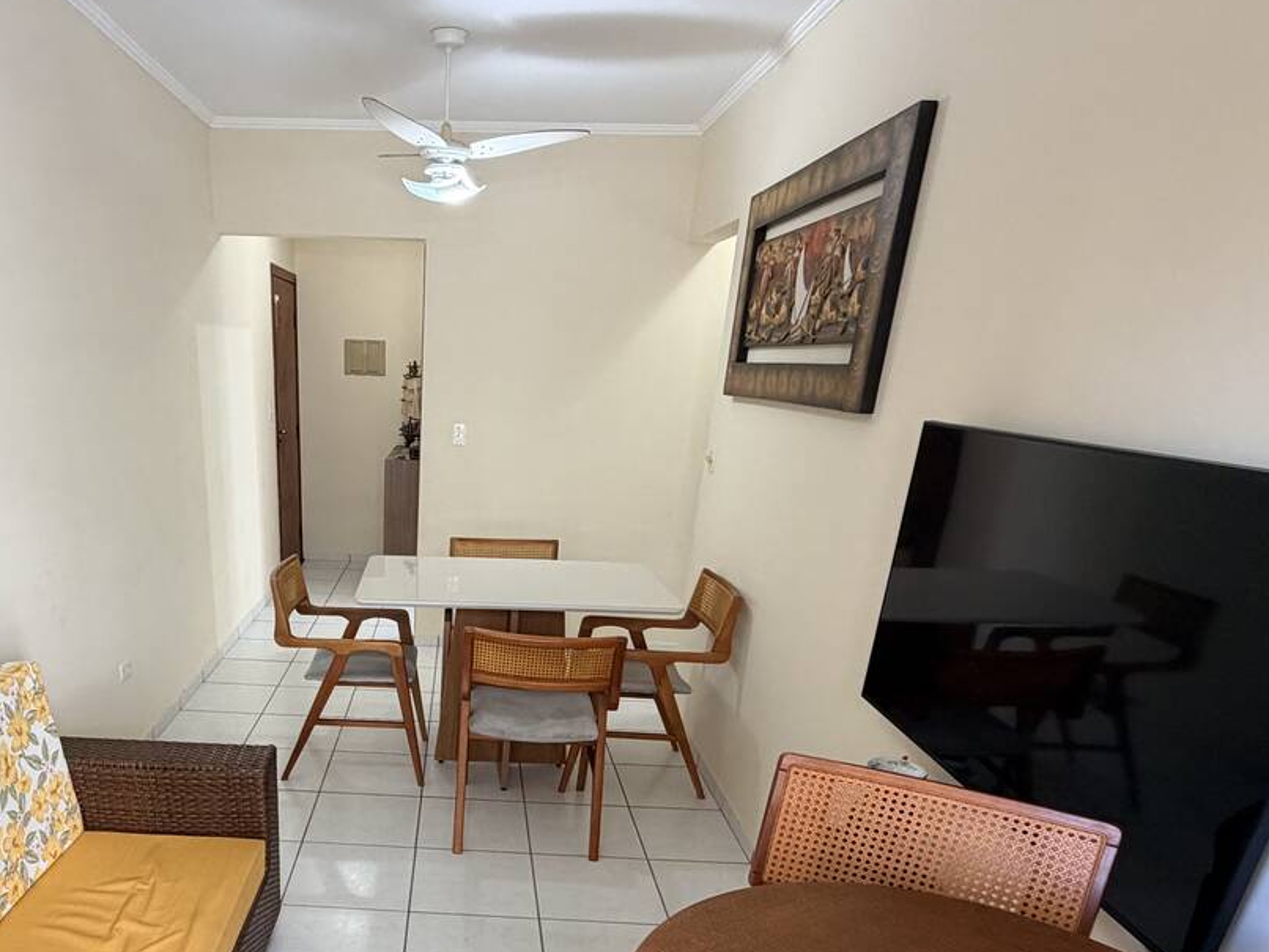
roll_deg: -1.2
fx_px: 917
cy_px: 754
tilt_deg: -23.7
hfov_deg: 67.3
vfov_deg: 51.7
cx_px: 414
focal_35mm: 25
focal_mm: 2.22
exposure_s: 1/60
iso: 200
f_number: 2.2
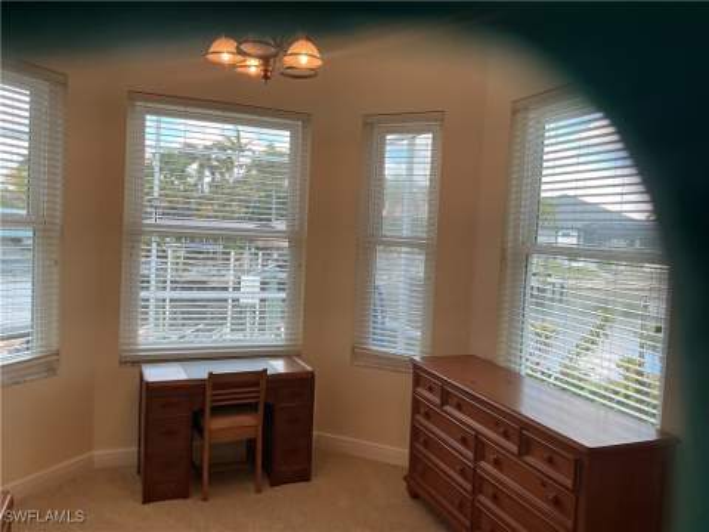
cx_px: 354
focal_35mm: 29
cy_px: 266
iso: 25
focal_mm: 3
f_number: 1.8
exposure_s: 1/120
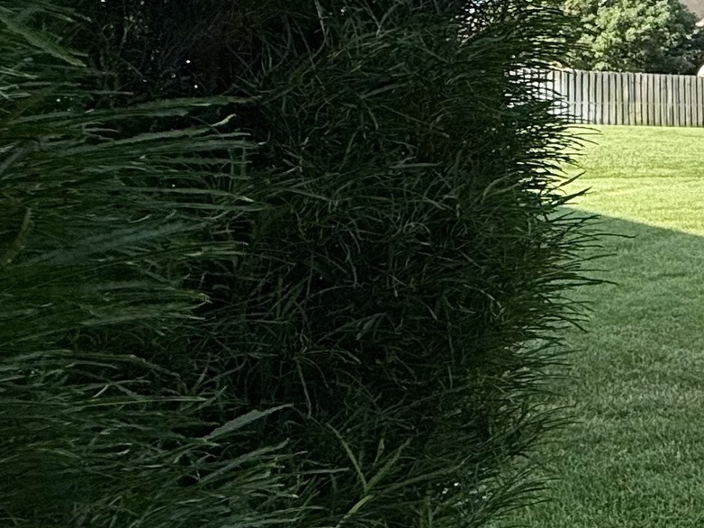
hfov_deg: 23.4
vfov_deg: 26.4
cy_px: 171
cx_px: 1182
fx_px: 1118
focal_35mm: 55
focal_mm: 2.22
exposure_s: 1/1068
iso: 50
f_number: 2.2
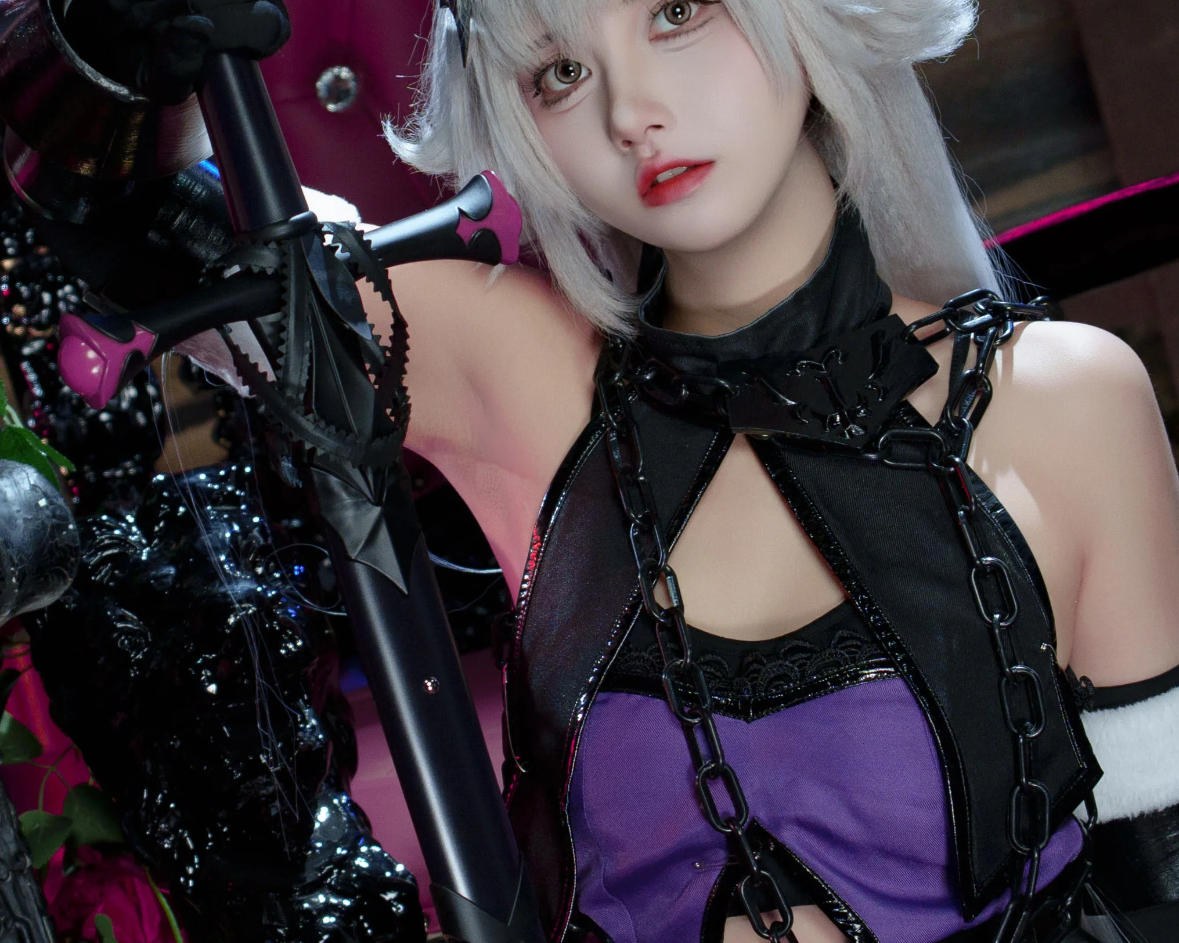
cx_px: 594
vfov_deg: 13.4
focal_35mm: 115
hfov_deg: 16.7
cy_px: 388
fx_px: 4013
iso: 640
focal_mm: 54
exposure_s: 1/80
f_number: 4
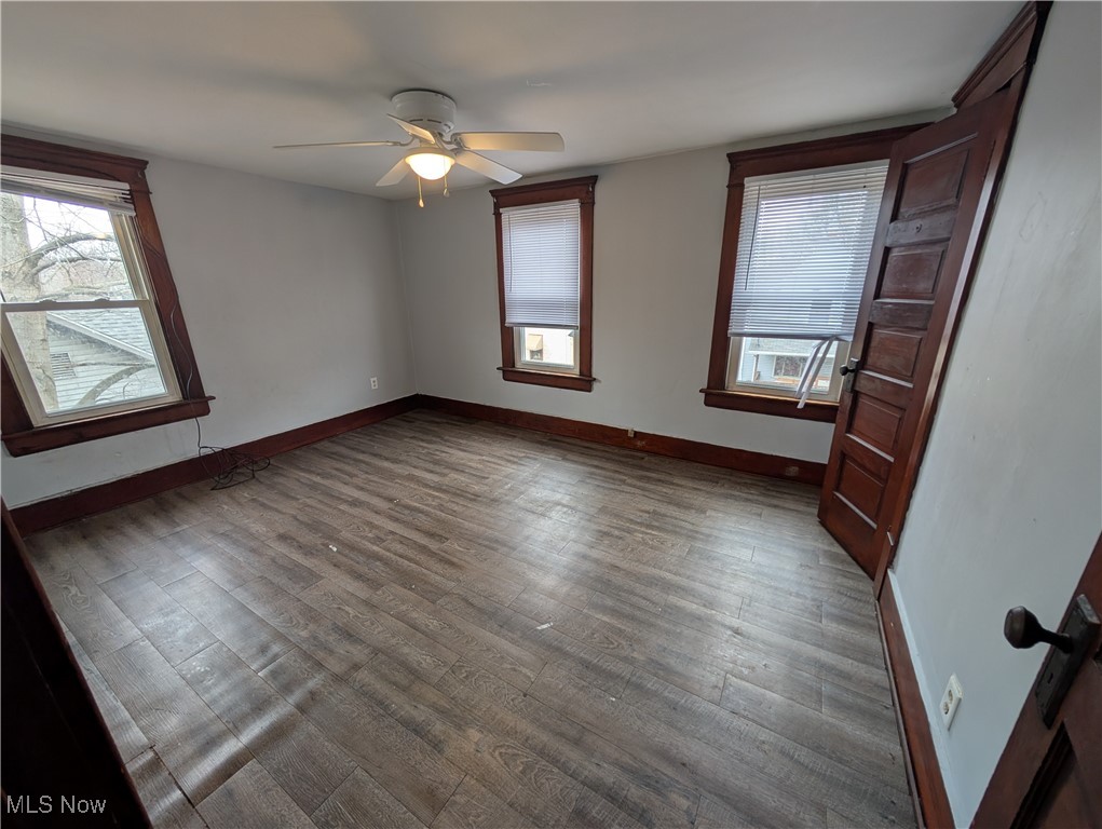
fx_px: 382
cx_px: 551
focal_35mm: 12
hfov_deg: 110.5
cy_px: 414
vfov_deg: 94.6
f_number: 1.7
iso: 62
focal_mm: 2.02
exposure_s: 1/120
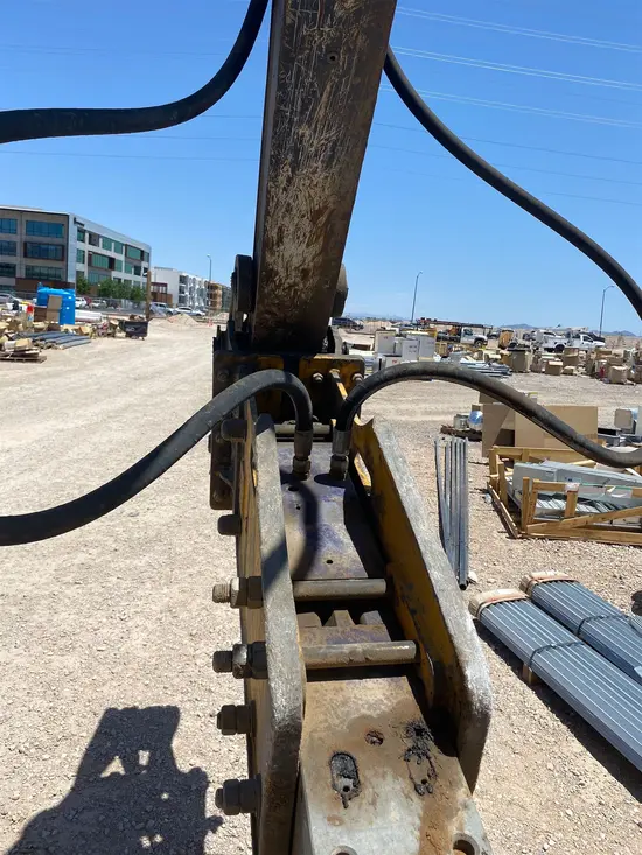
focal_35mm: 26
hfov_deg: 53.1
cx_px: 321
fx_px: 643
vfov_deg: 67.3
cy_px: 428
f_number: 1.8
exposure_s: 1/4115
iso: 32
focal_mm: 4.25
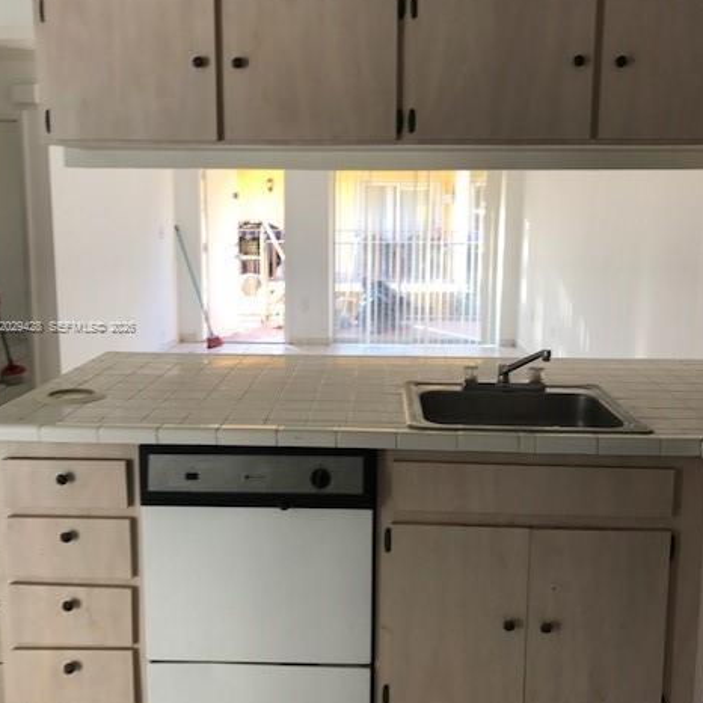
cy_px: 327
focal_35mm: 34
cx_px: 345
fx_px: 781
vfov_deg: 48.4
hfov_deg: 48.4
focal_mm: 3.99
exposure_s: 1/60
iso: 25
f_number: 1.8
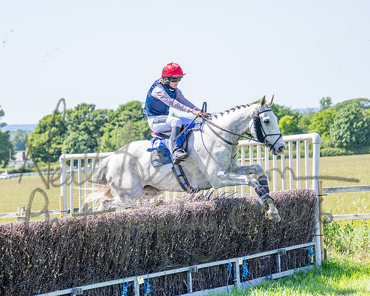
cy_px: 148
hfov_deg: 15.7
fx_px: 1344
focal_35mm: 123
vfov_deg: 12.6
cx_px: 148
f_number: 2.8
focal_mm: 73
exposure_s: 1/1600
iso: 200
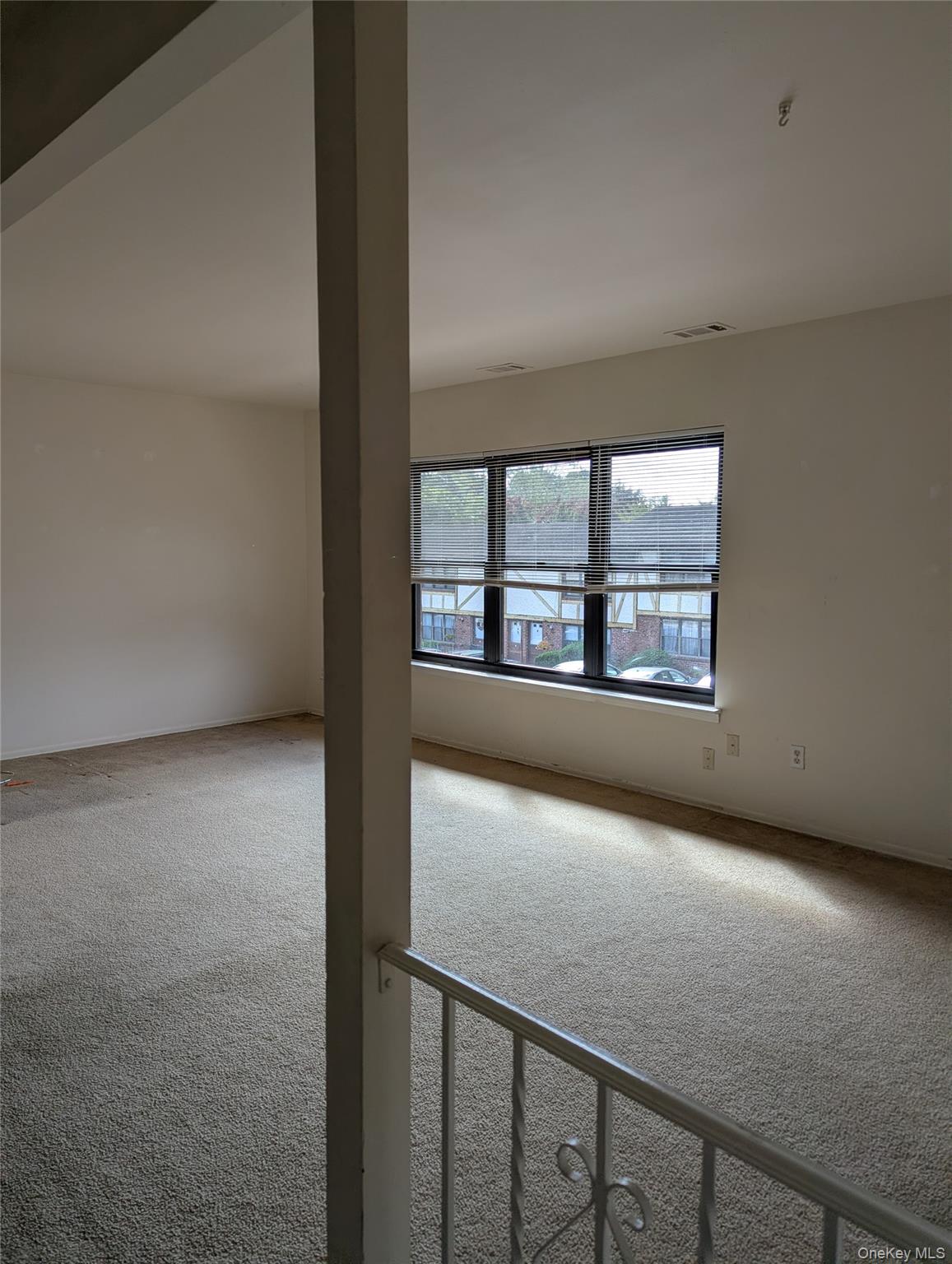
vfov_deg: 71.5
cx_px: 476
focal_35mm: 24
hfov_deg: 56.9
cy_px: 632
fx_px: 878
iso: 47
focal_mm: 6.81
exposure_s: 1/409
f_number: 1.85
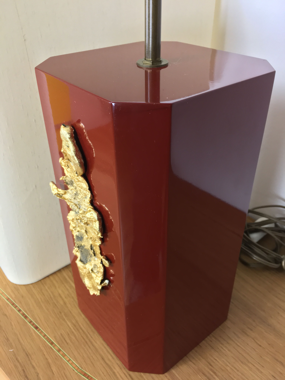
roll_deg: +0.2
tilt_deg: -34.2
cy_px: 190
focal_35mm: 29
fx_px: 318
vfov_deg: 61.7
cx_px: 142
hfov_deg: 48.2
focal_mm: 4.15
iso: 125
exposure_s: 1/33
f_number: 2.2
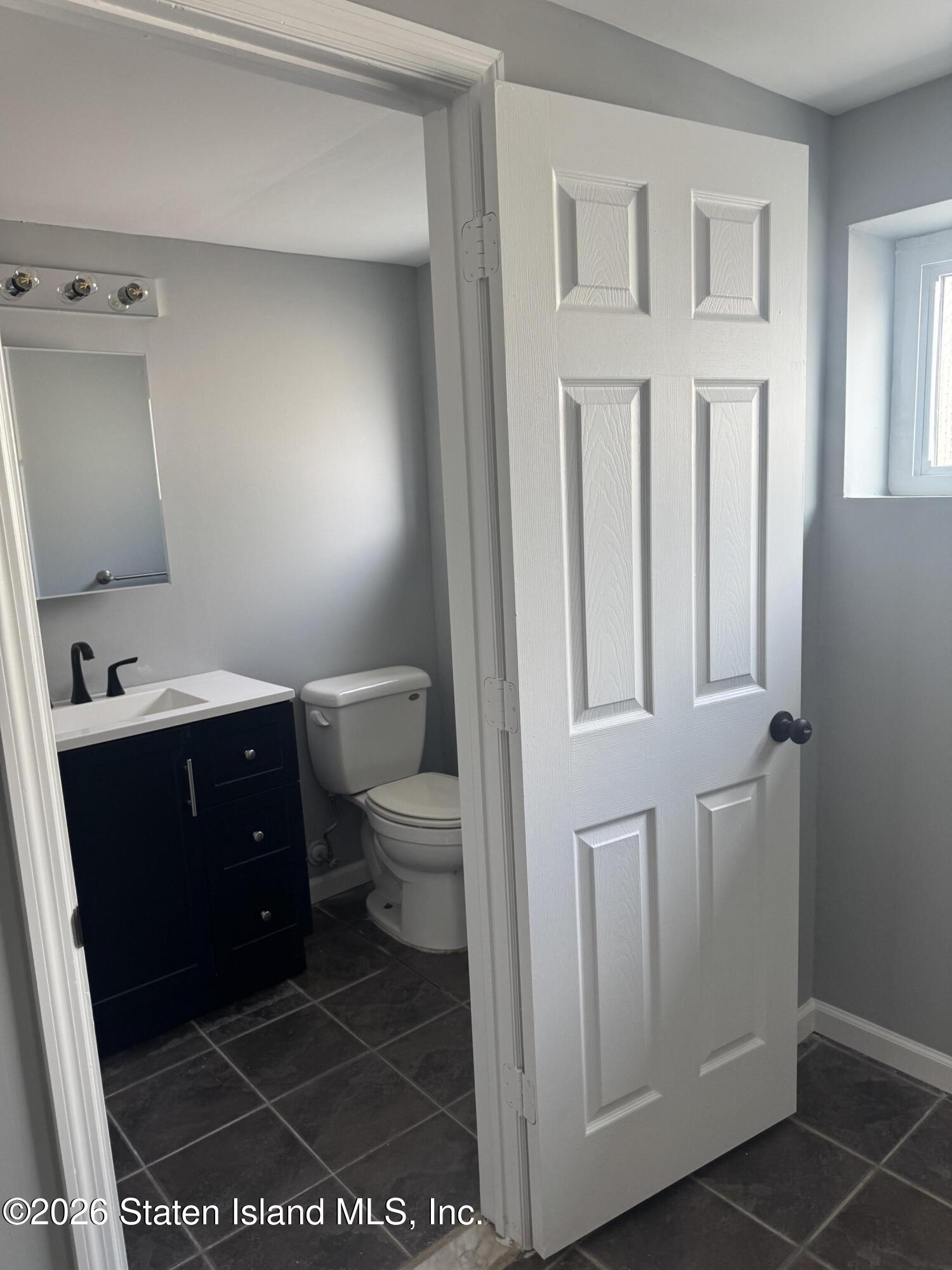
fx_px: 880
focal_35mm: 24
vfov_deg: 71.6
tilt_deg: -10.2
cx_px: 476
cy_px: 635
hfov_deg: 56.8
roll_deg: +4.5
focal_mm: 6.76
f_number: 1.78
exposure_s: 1/120
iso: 100
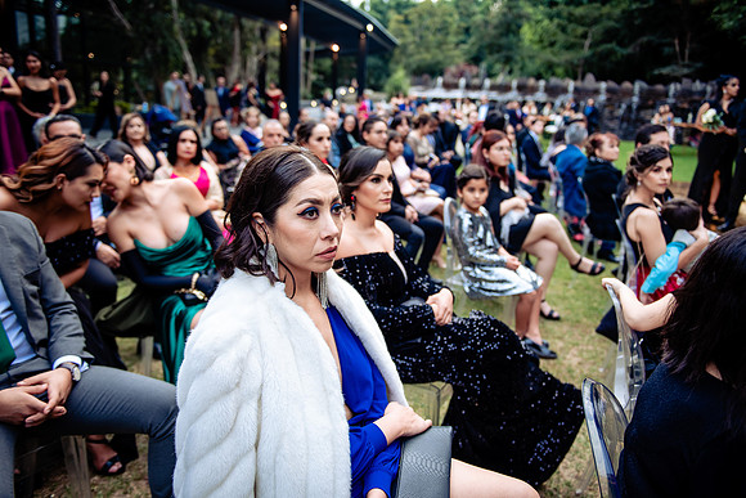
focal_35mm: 28
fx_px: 580
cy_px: 249
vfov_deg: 46.4
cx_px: 373
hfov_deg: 65.5
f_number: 2.8
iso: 320
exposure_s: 1/160
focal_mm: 28
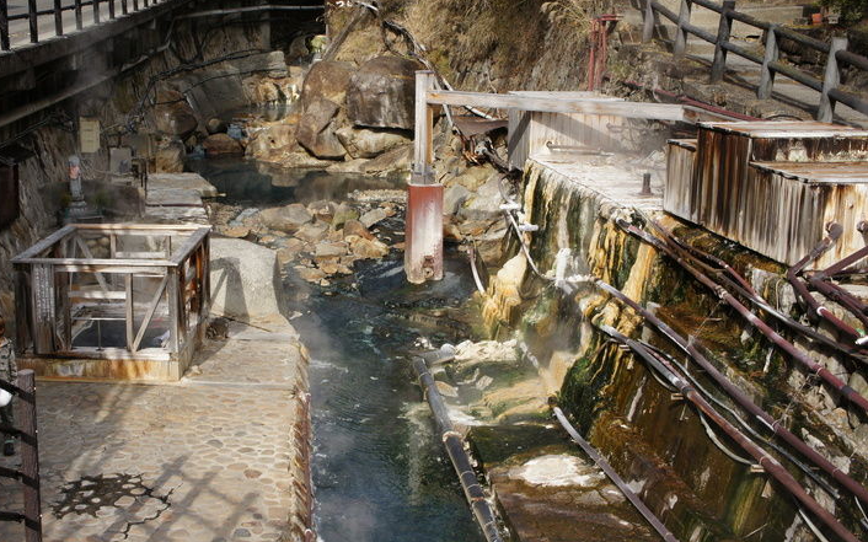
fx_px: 1126
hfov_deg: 42.1
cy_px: 227
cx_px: 369
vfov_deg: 27.0
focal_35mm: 48
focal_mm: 27
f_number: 13
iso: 200
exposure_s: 1/100
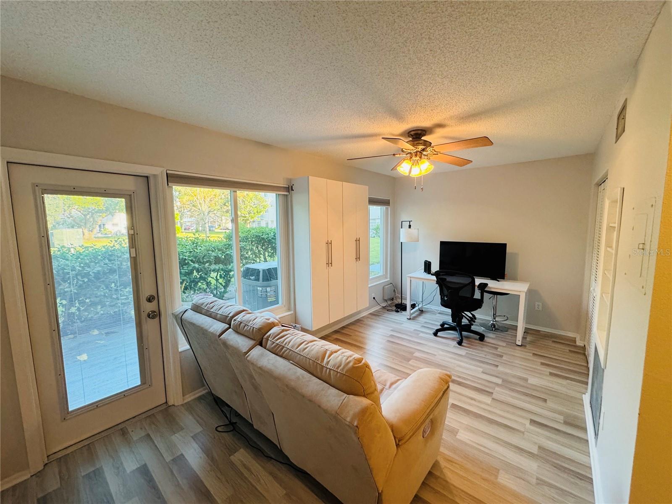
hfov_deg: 102.1
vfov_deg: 85.7
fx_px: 272
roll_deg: +0.2
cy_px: 252
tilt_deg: -6.6
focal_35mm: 14
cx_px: 336
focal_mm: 2.22
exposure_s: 1/120
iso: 250
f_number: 2.2
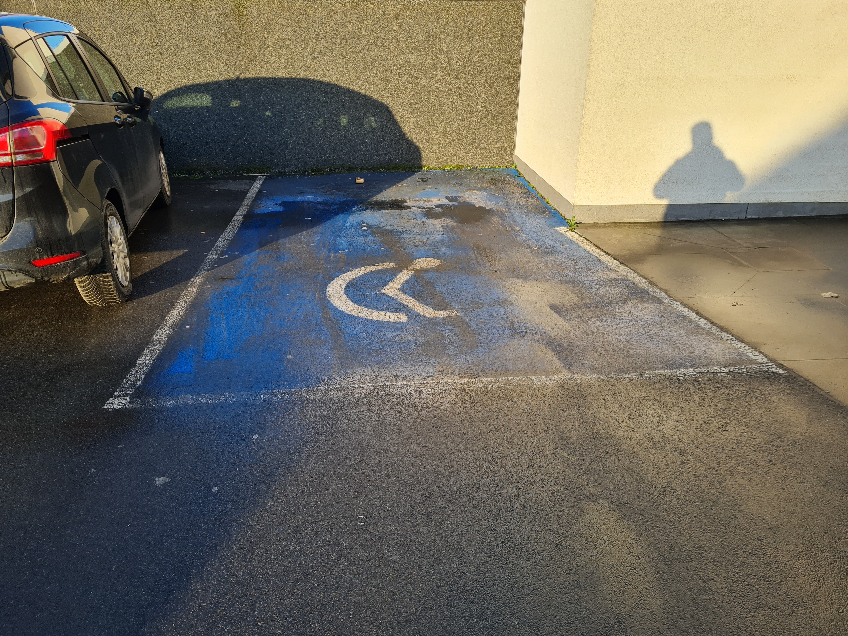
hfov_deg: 67.3
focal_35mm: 26
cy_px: 318
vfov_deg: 53.1
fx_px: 637
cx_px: 424
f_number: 1.8
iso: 50
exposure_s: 1/562
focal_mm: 5.4
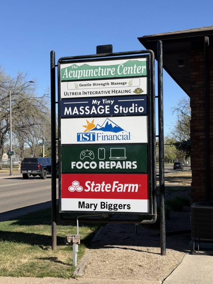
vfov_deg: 34.9
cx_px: 109
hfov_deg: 26.5
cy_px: 149
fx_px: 451
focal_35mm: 55
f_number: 1.78
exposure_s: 1/4098
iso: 64
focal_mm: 6.76
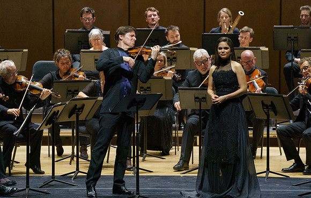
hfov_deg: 6.6
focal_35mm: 317
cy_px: 104
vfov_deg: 4.2
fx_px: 2696
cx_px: 156
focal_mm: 312
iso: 3200
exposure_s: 1/320
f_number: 6.3
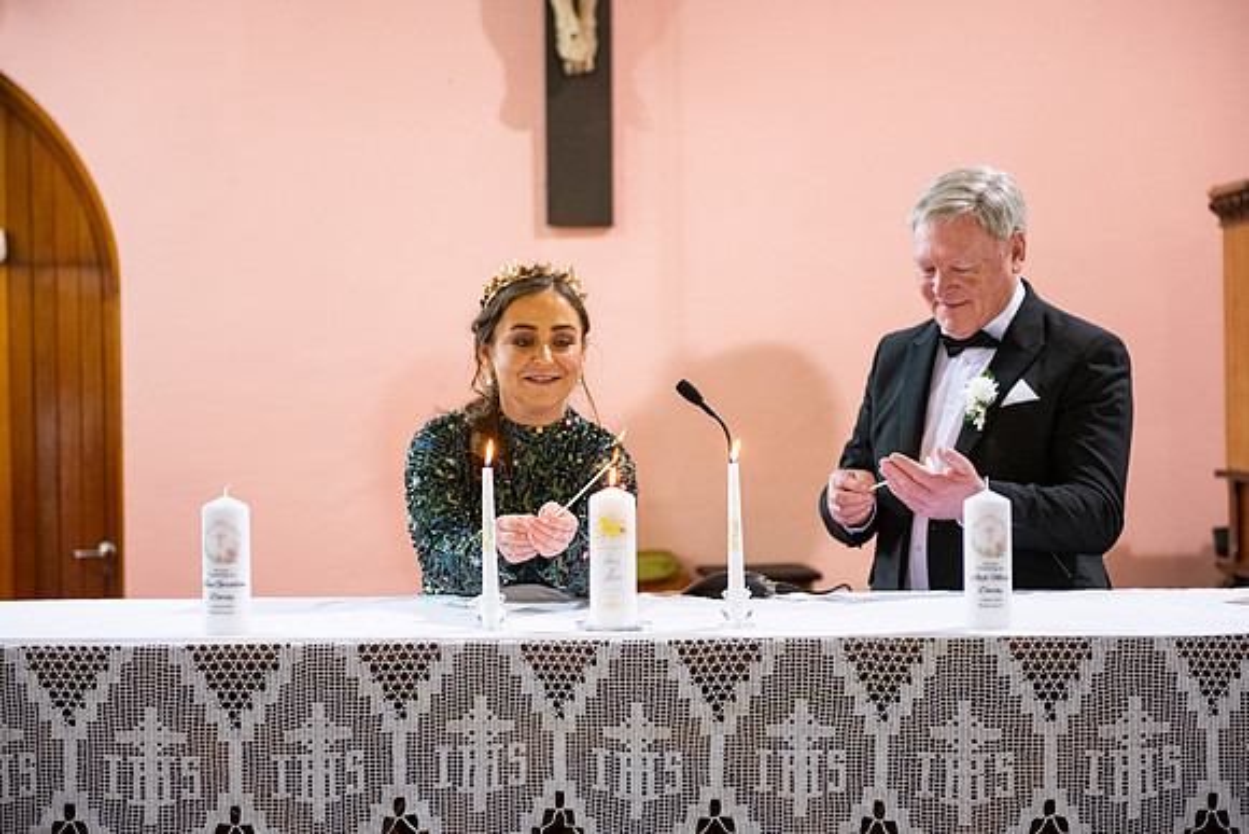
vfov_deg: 19.0
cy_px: 417
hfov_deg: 28.2
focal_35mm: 72
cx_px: 624
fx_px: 2489
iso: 1250
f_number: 3.5
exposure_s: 1/160
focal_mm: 70
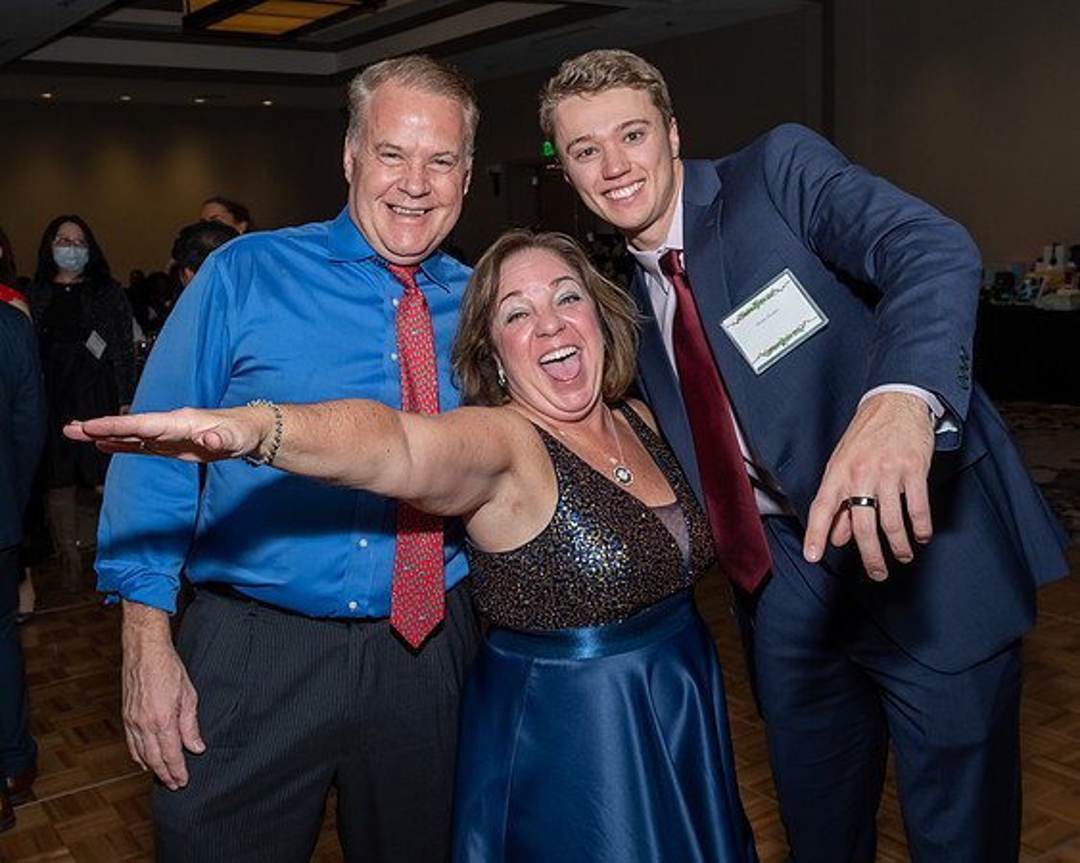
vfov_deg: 40.2
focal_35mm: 37
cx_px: 539
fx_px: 1180
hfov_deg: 49.2
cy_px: 404
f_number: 7.1
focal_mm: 19
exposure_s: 1/250
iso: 500
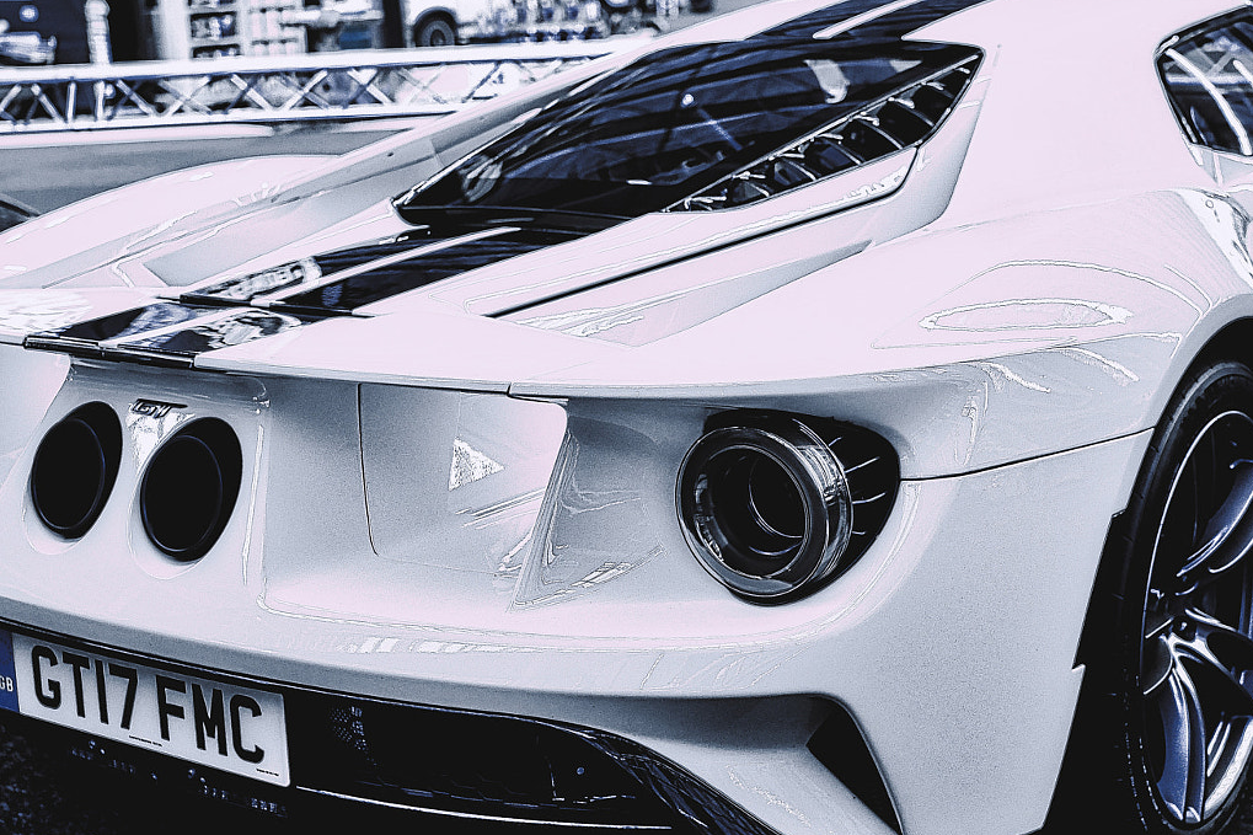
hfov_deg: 36.1
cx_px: 757
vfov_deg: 24.6
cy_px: 403
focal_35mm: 55
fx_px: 1914
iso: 640
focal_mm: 35
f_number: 2.8
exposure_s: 1/40
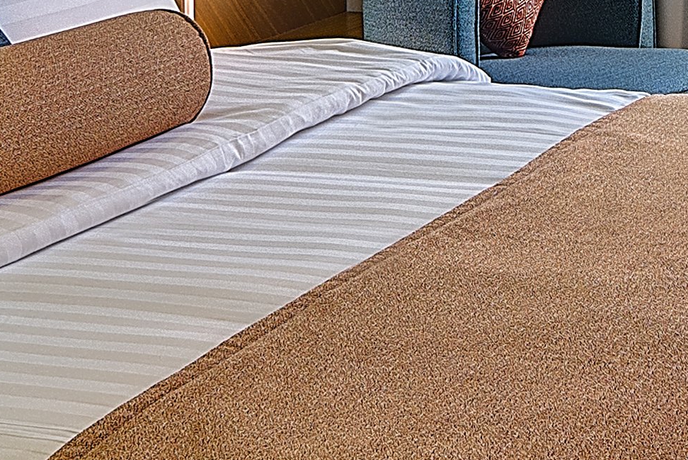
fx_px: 2027
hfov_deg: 19.0
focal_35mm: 106
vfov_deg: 12.5
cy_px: -147
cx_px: 604
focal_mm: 14
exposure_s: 1/6
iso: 100
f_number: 8
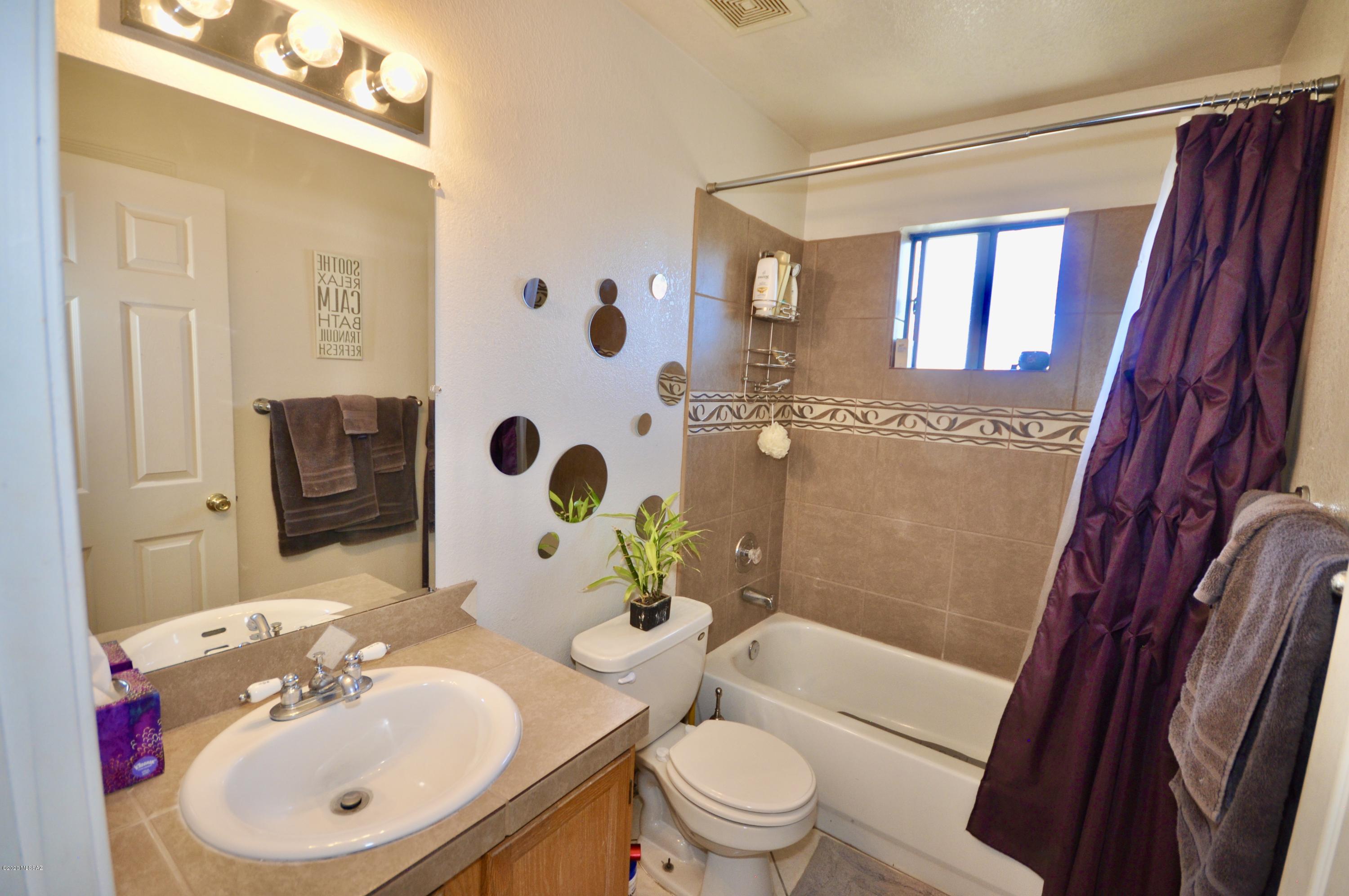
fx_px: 561
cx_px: 674
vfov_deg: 77.2
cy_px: 448
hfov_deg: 100.5
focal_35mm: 15
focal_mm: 10
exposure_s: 1/60
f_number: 4
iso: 400
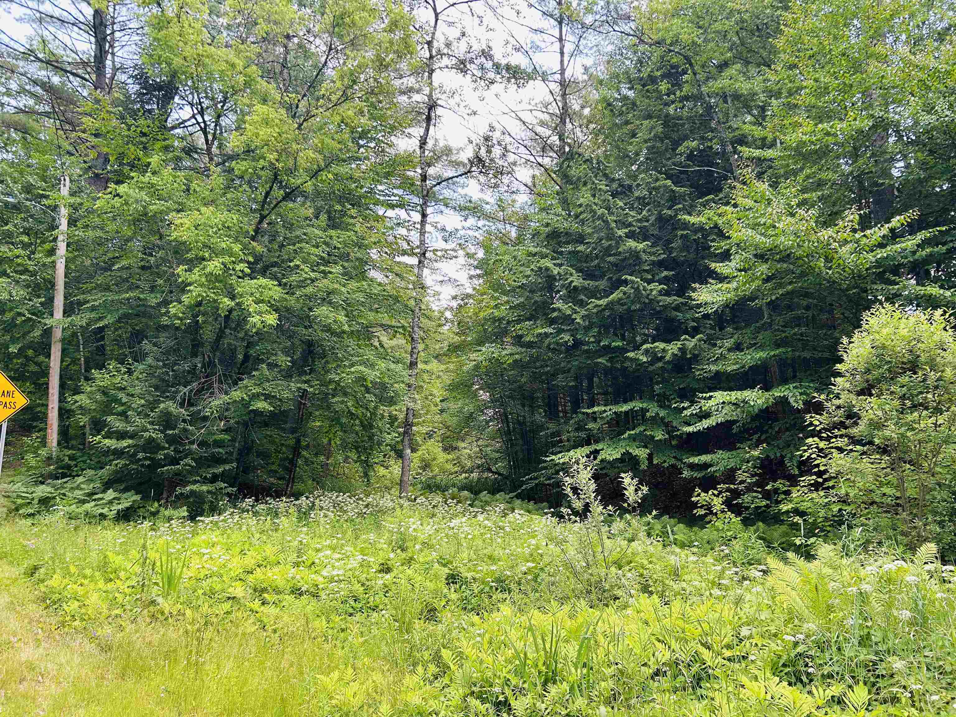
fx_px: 718
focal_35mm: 26
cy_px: 358
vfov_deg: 53.1
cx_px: 478
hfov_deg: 67.3
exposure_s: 1/371
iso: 50
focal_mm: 5.7
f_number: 1.5
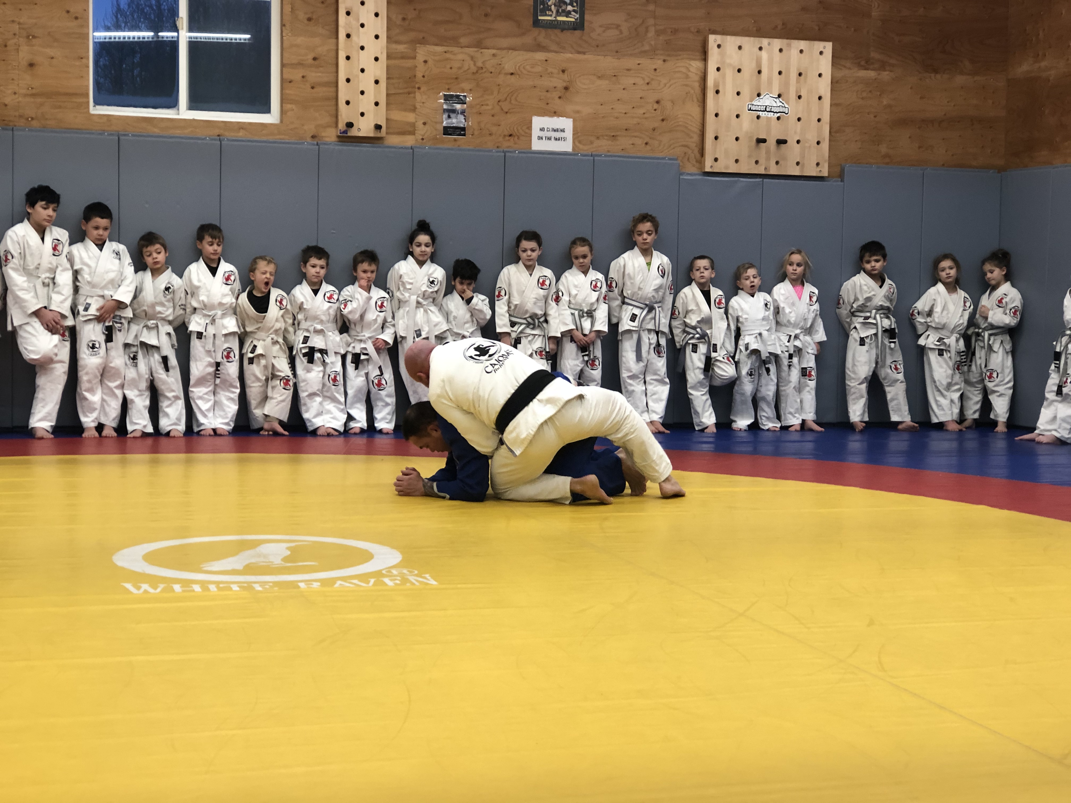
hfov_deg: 33.8
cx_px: 536
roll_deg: -0.8
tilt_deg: -3.9
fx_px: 1764
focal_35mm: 57
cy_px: 402
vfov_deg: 25.7
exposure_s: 1/30
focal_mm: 6.6
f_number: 2.8
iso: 80
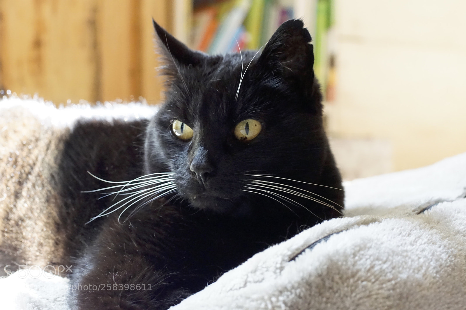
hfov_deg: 29.9
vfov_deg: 20.2
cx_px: 233
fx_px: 874
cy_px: 155
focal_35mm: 68
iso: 6400
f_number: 5.6
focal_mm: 45
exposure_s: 1/160
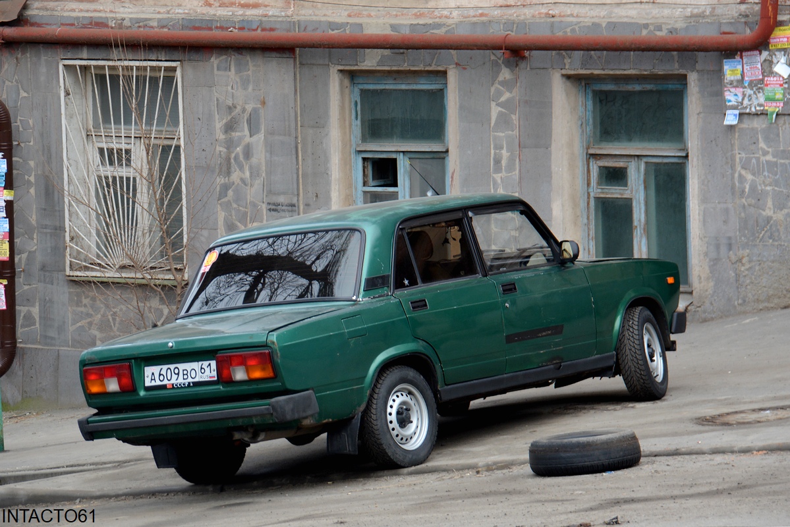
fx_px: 3457
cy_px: 264
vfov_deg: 8.7
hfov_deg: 13.0
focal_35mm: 158
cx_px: 395
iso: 400
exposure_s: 1/125
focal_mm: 105
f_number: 5.6
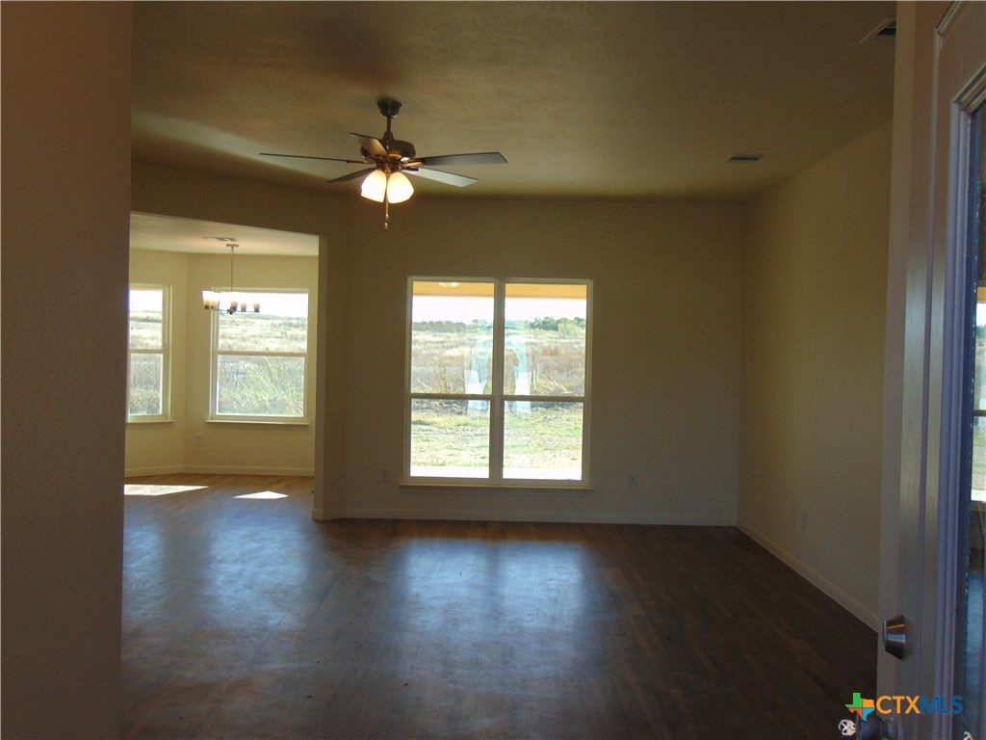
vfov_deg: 40.7
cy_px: 370
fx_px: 997
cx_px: 493
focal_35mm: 35
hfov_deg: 52.6
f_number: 3.2
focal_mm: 6.3
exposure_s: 1/125
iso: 80
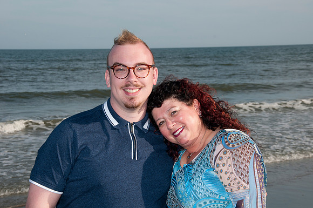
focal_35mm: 78
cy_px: 104
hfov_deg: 26.0
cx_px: 156
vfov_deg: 17.4
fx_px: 677
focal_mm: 52
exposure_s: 1/250
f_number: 11
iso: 100
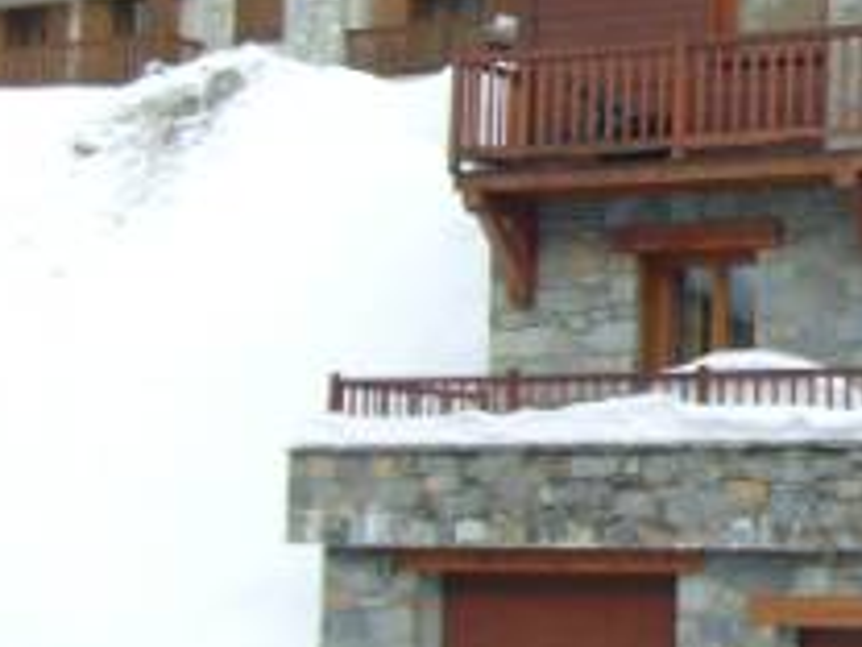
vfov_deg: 14.6
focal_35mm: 101
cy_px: 216
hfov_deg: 17.8
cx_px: 1218
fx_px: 2515
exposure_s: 1/125
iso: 80
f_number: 7.1
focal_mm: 5.8
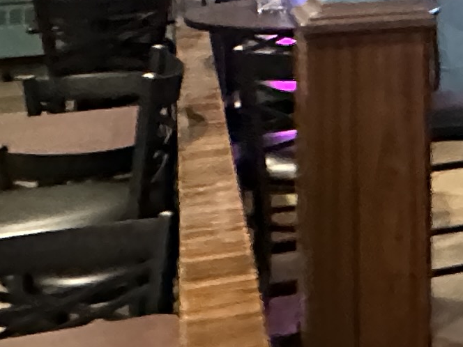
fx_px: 1137
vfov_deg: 16.3
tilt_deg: -3.8
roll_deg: -1.4
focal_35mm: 85
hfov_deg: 19.2
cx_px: 756
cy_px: -116
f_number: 2.2
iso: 1250
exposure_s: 1/40
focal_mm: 2.22
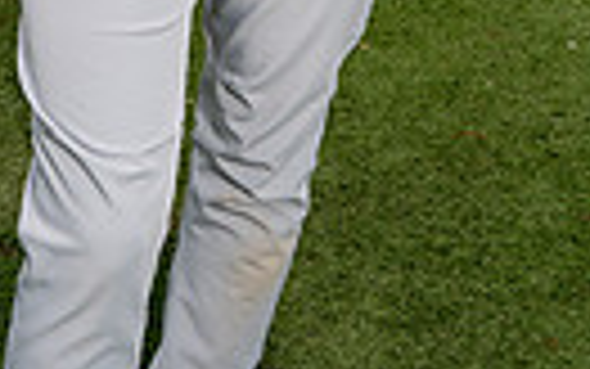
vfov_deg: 9.2
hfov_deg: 16.9
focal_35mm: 123
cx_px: 189
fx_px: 1979
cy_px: -594
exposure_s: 1/250
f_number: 8
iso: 125
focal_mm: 35
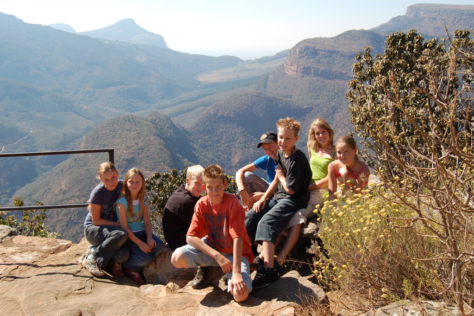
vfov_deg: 34.2
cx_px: 237
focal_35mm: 39
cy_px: 158
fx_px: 513
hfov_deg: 49.6
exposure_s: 1/250
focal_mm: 26
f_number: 8
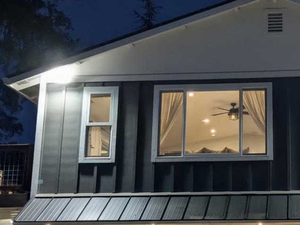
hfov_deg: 29.3
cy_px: 156
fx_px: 555
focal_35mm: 64
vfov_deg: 22.8
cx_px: 256
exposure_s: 1/120
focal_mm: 4.38
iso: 367
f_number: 1.73
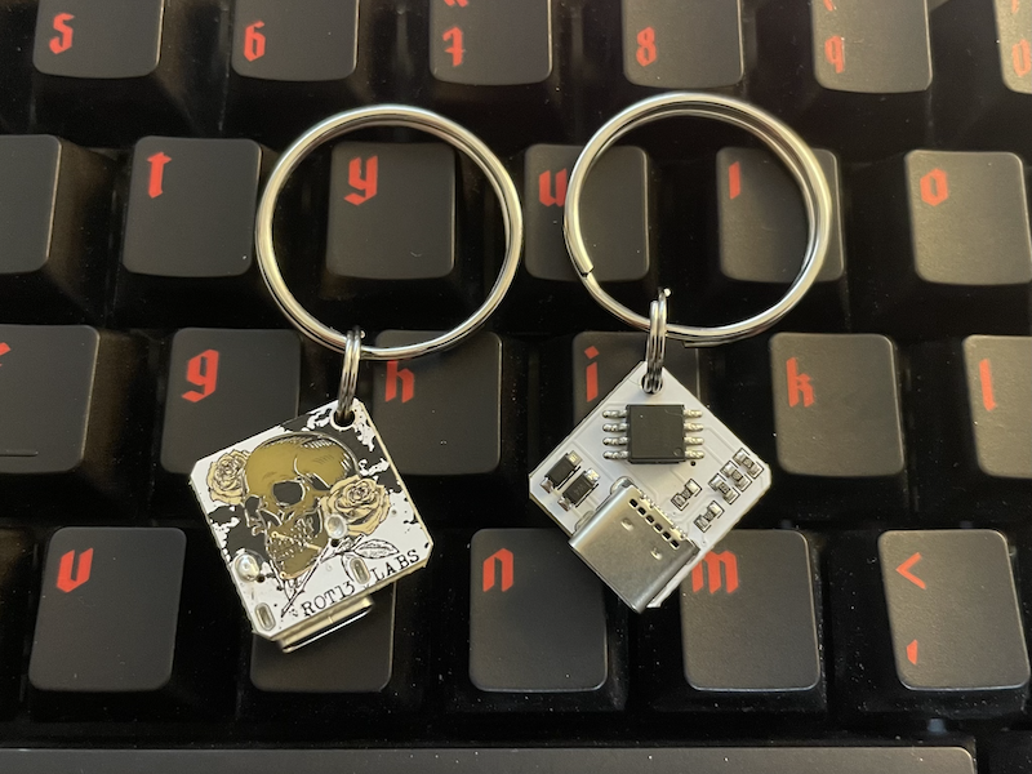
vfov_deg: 53.1
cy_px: 387
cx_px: 516
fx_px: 775
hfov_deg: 67.3
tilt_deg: -77.5
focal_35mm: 26
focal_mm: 4.2
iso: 800
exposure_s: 1/30
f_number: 1.6
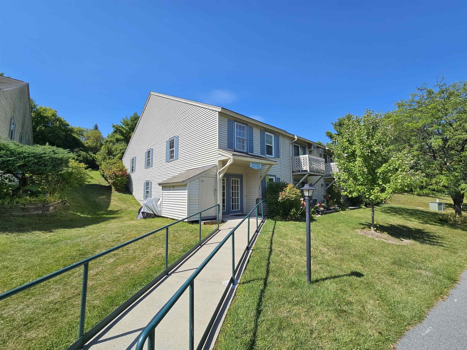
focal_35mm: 13
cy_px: 175
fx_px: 175
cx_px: 234
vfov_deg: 89.9
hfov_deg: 106.2
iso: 50
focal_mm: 2.2
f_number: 2.2
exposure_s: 1/2953
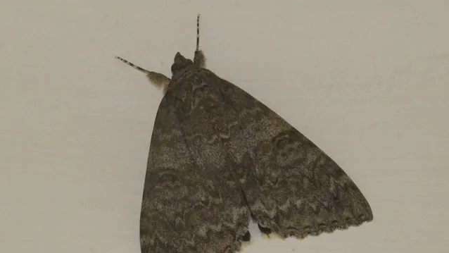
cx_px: 224
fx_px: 5572
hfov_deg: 4.6
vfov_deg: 2.6
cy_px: 152
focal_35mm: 468
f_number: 5.6
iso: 800
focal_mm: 76.7
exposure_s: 1/100
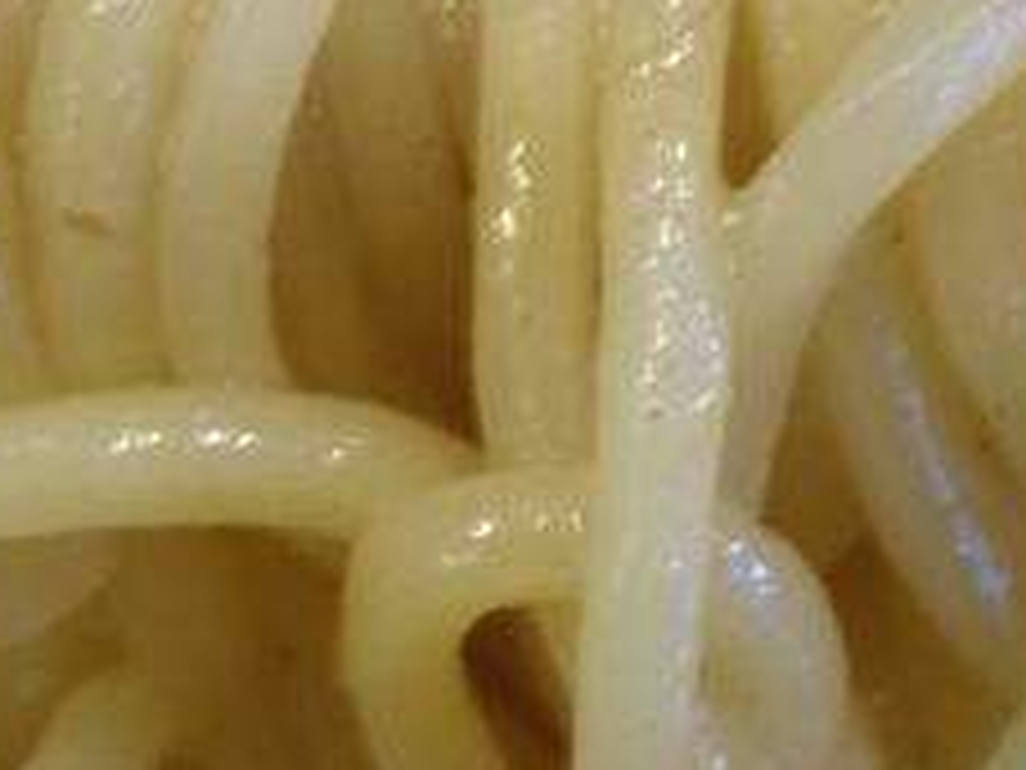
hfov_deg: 14.4
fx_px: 4061
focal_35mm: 137
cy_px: 356
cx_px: 639
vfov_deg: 10.8
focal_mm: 9.1
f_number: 4.3
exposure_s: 1/3
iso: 100
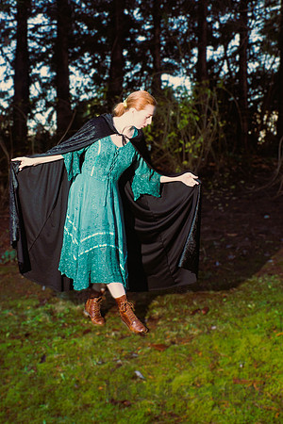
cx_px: 142
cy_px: 212
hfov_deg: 36.9
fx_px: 424
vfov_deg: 53.1
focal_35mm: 36
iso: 400
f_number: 5.6
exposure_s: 1/80
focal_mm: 24
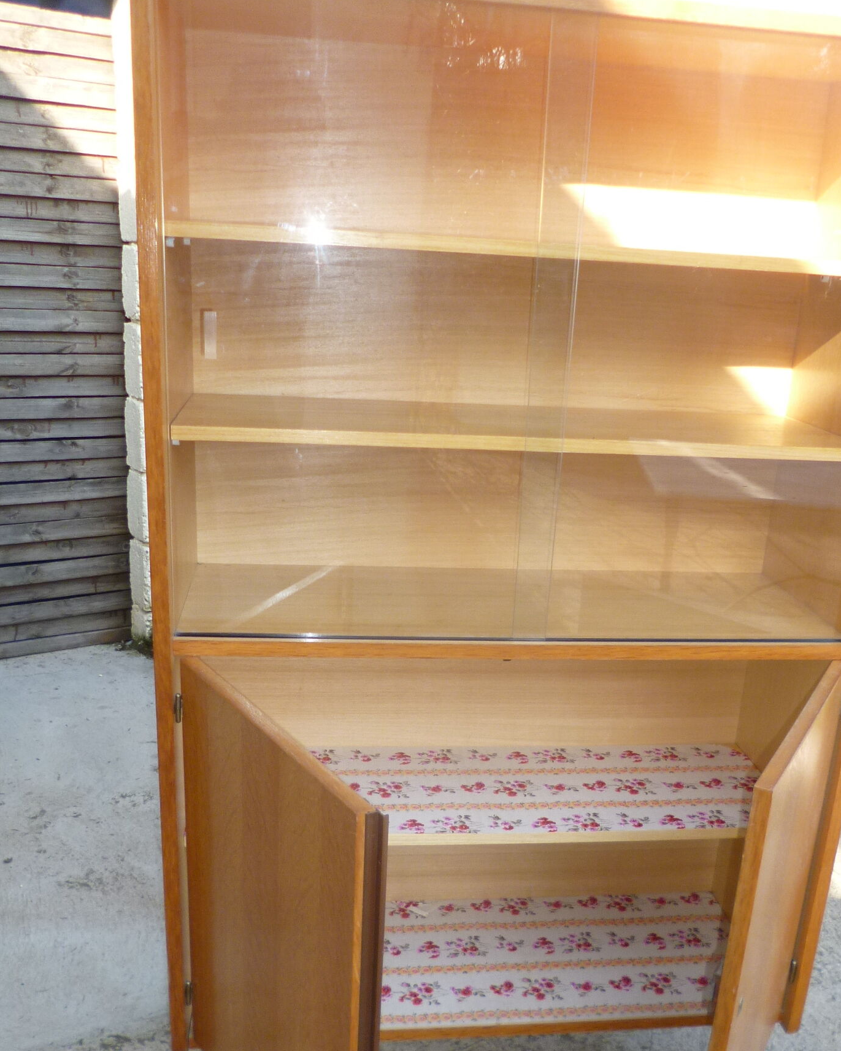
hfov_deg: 42.1
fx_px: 1089
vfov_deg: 50.9
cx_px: 480
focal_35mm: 35
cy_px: 664
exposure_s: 1/250
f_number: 2.5
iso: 100
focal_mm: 4.3
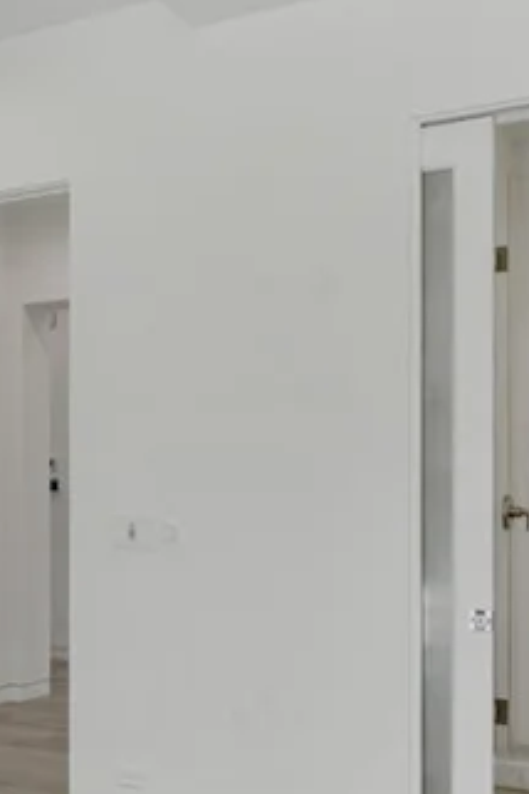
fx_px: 1124
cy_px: 506
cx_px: -42
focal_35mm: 51
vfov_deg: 38.6
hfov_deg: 24.8
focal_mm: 16
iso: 500
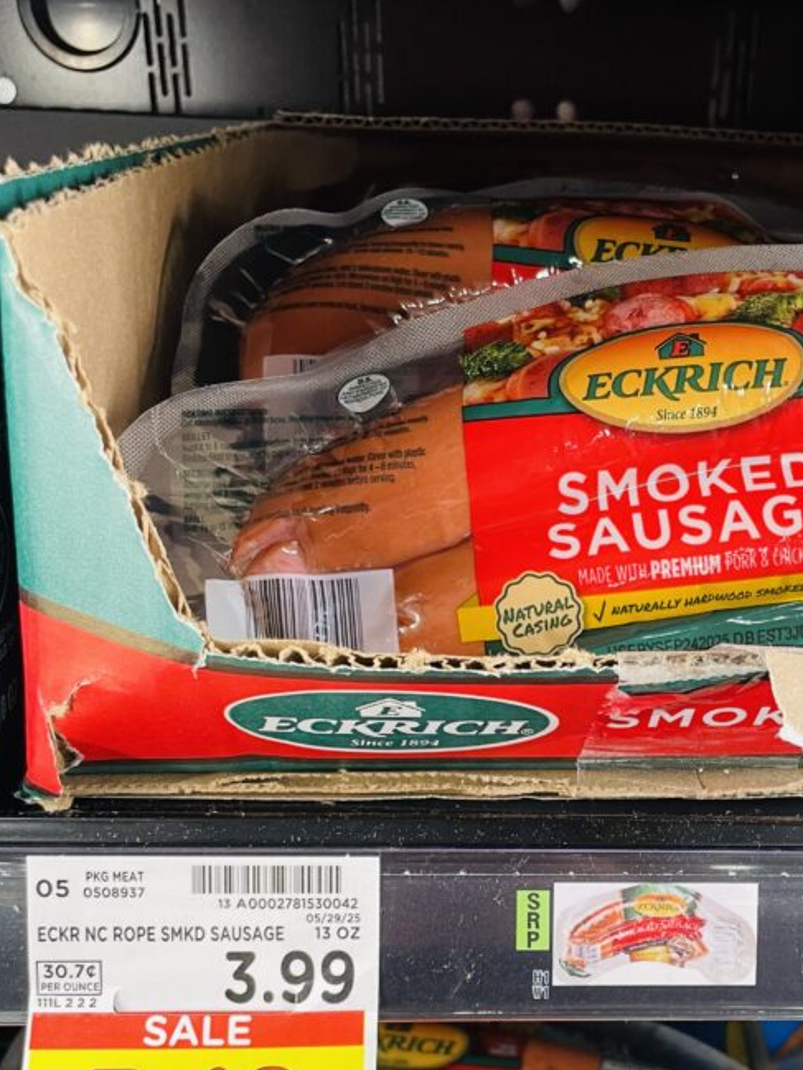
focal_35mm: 41
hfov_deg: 34.5
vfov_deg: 44.7
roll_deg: -2.6
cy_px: 760
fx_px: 1268
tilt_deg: -26.9
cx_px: 584
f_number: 1.6
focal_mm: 4.2
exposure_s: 1/60
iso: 80
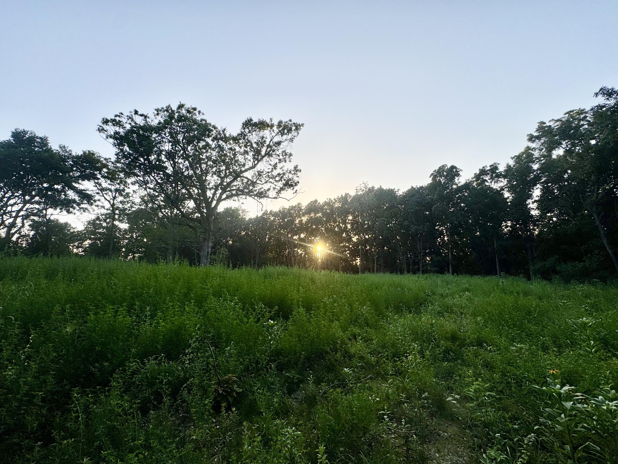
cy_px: 232
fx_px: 250
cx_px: 309
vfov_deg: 85.7
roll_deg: +2.0
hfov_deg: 102.1
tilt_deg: +8.7
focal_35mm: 14
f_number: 2.2
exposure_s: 1/569
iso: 40
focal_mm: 2.22
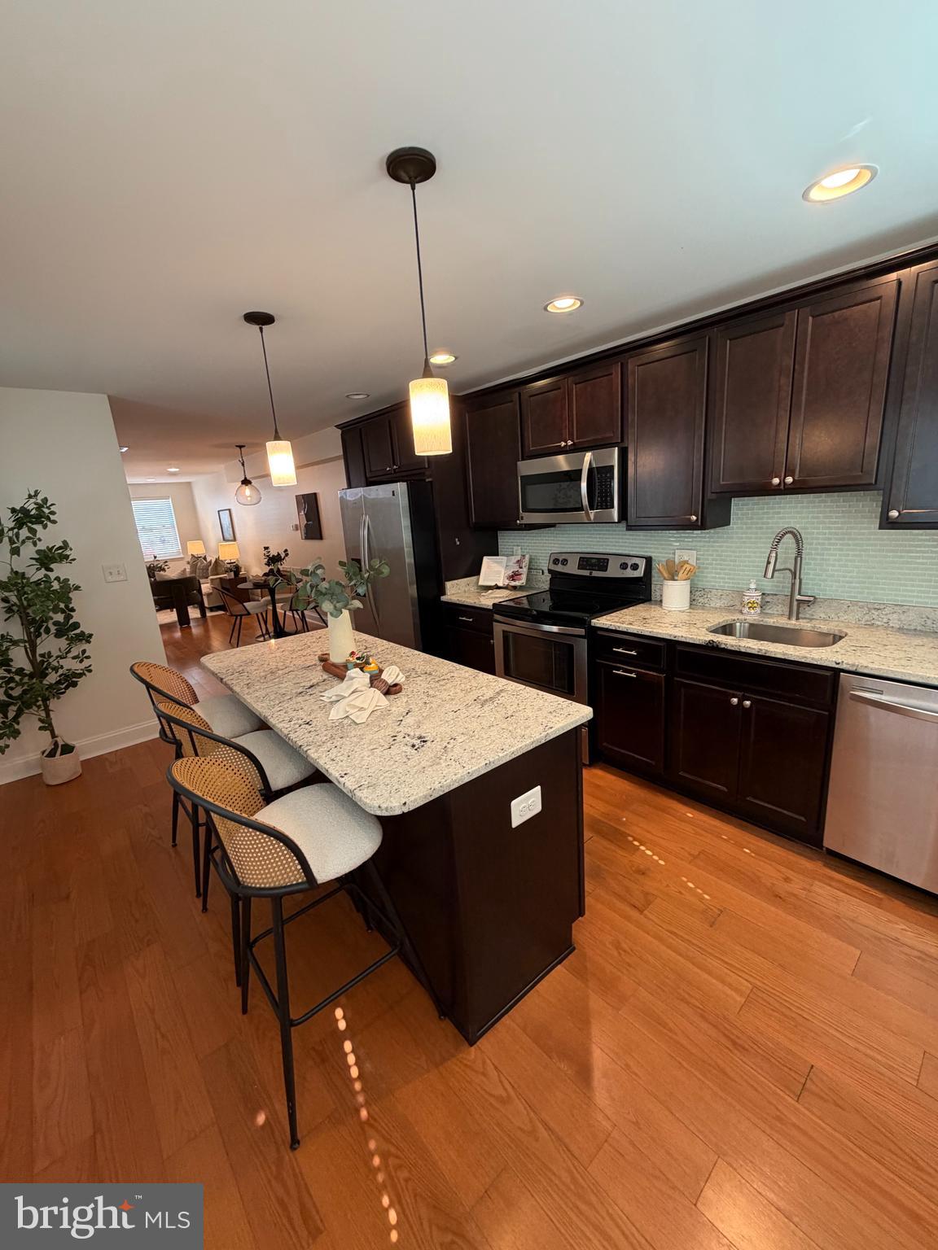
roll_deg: +3.3
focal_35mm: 14
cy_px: 625
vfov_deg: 102.1
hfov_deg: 85.7
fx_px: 506
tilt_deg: -13.8
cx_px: 469
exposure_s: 1/60
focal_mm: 2.22
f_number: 2.2
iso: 200
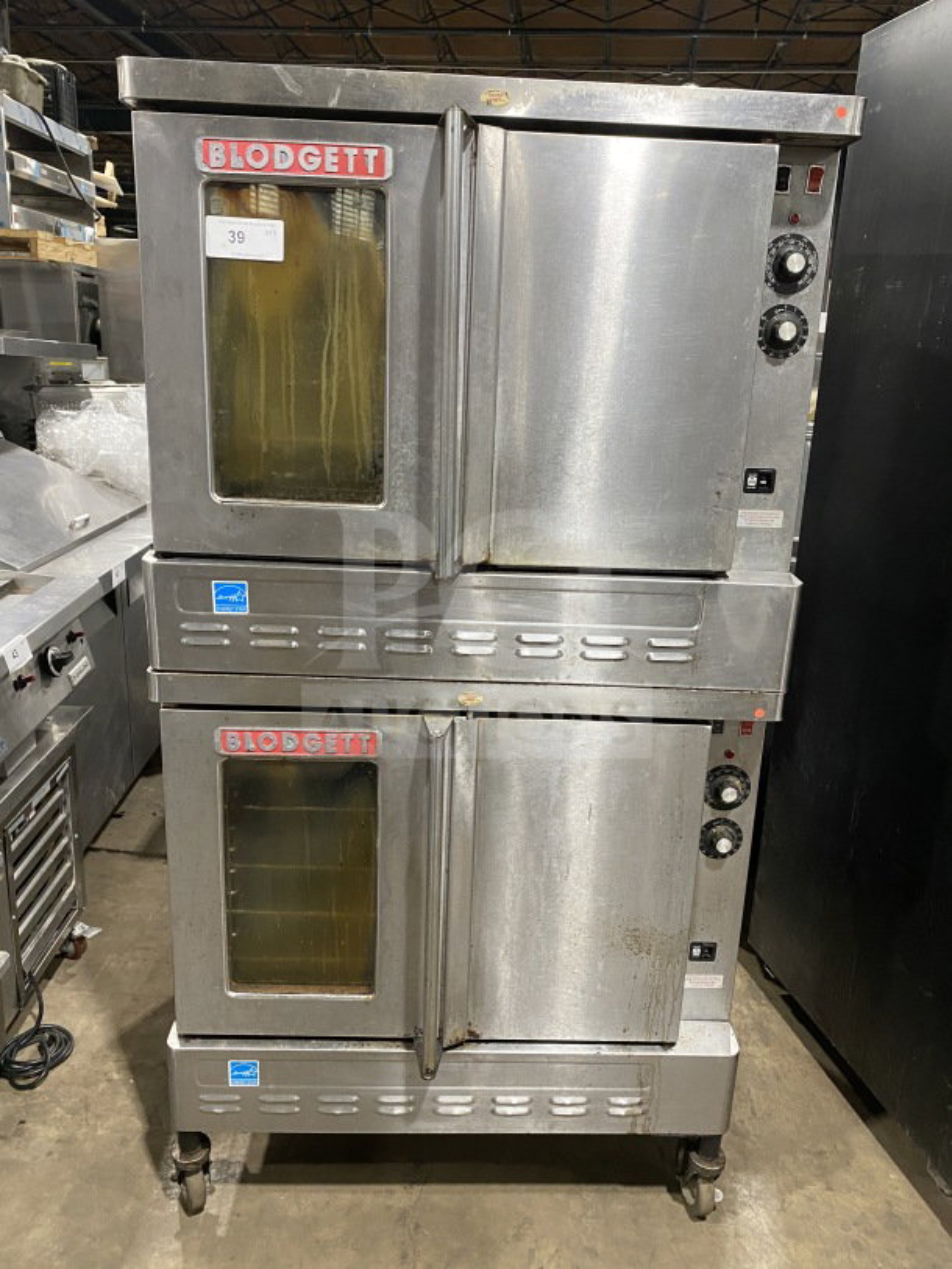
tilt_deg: -14.3
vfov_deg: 67.3
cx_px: 476
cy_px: 634
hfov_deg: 53.1
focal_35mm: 26
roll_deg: -3.5
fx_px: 953
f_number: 1.8
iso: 250
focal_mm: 4.25
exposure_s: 1/60
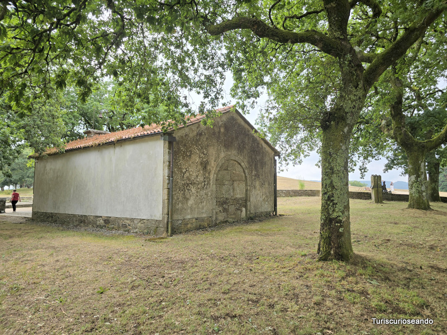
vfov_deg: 58.9
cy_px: 168
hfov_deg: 73.9
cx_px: 224
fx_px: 297
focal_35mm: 23
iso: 12
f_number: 1.7
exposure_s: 1/444
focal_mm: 6.3
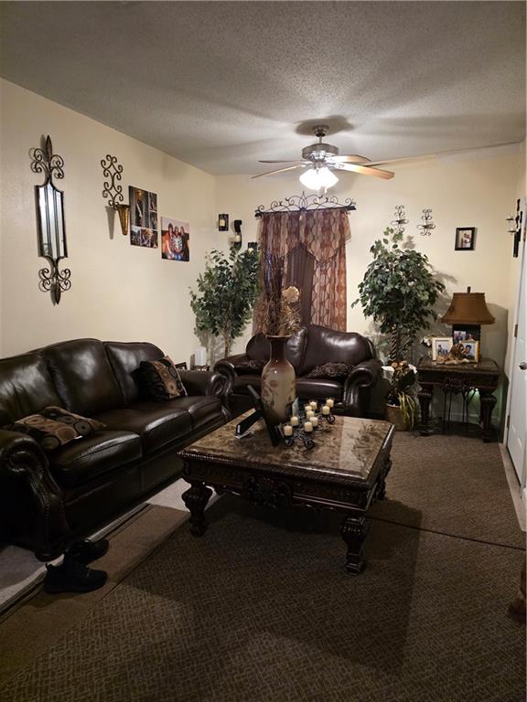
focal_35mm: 23
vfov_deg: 73.9
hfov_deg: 58.9
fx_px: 467
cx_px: 264
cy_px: 351
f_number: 1.7
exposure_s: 1/120
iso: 1600
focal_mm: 6.3
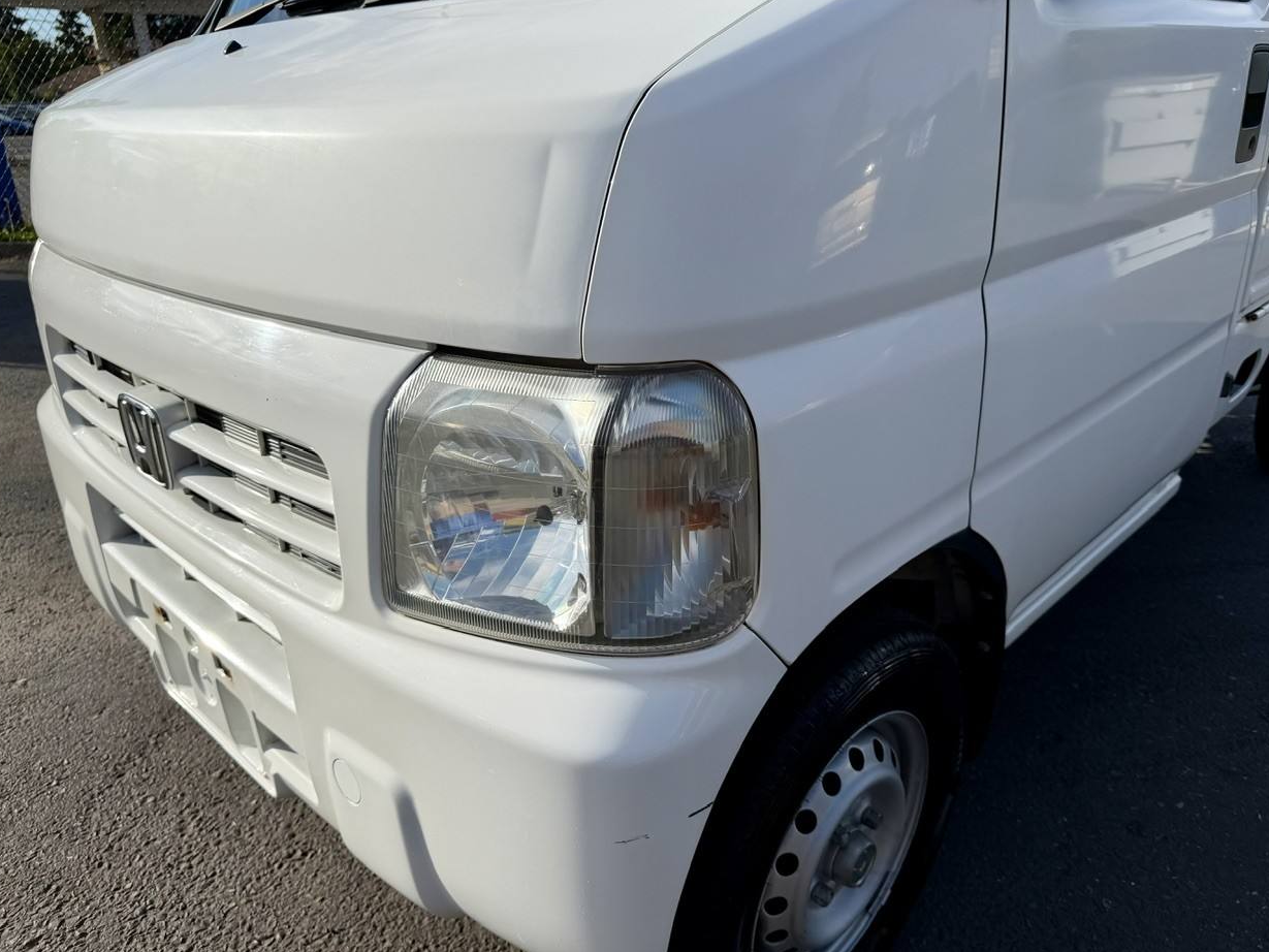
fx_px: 917
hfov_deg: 69.4
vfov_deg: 54.9
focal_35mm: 25
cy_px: 476
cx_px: 645
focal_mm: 6.76
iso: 80
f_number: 1.78
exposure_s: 1/6173
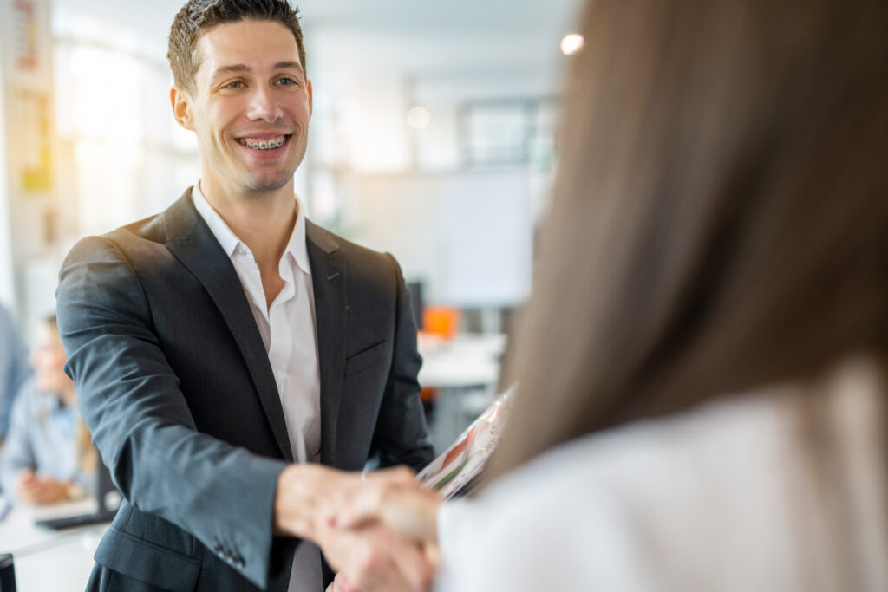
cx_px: 444
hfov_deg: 39.6
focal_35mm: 50
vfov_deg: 27.0
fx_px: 1233
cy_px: 296
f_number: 1.8
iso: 100
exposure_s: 1/50
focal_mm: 50
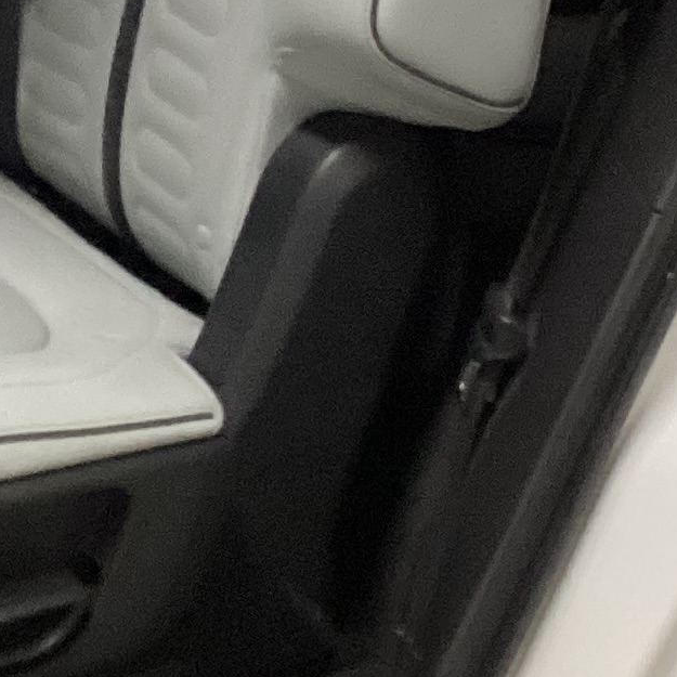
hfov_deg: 12.0
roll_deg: +0.7
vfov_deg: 12.0
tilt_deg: -19.2
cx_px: -71
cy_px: -49
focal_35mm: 143
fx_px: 3164
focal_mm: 3.3
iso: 400
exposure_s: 1/50
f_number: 2.4
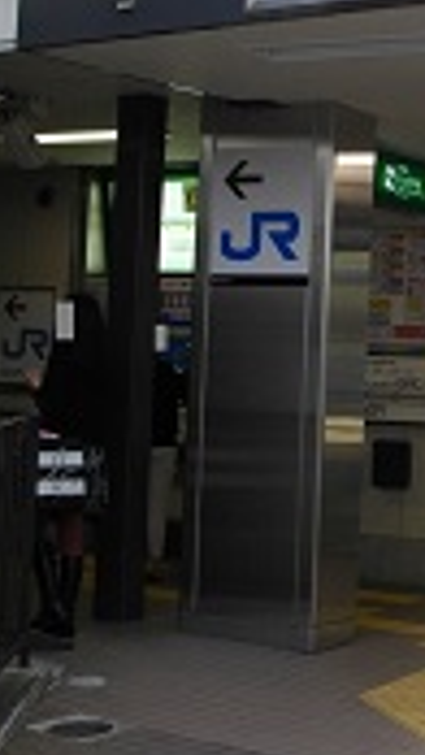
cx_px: 440
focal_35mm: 78
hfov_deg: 15.2
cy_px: 239
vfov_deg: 27.0
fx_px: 1561
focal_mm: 5.7
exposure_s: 1/125
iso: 105
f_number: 2.9
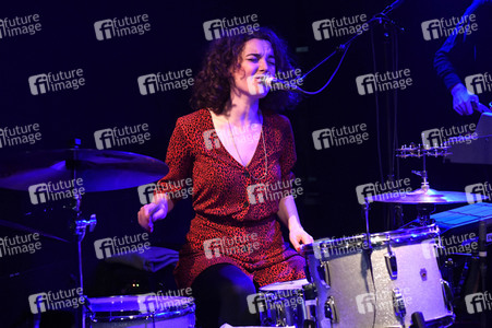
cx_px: 246
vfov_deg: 20.6
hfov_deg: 30.5
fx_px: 901
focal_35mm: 66
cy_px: 164
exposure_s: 1/125
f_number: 3.2
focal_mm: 44
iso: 4000
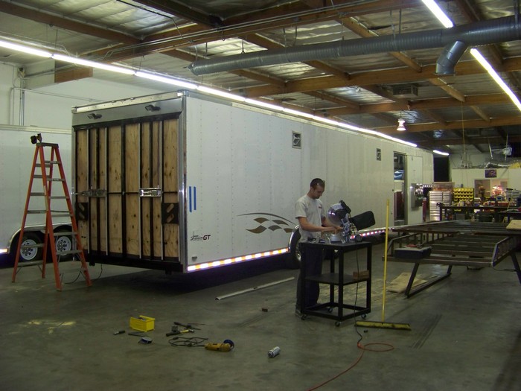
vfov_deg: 39.7
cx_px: 260
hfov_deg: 51.4
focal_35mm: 36
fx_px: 542
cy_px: 196
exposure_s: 1/30
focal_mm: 5.85
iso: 200
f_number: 2.8
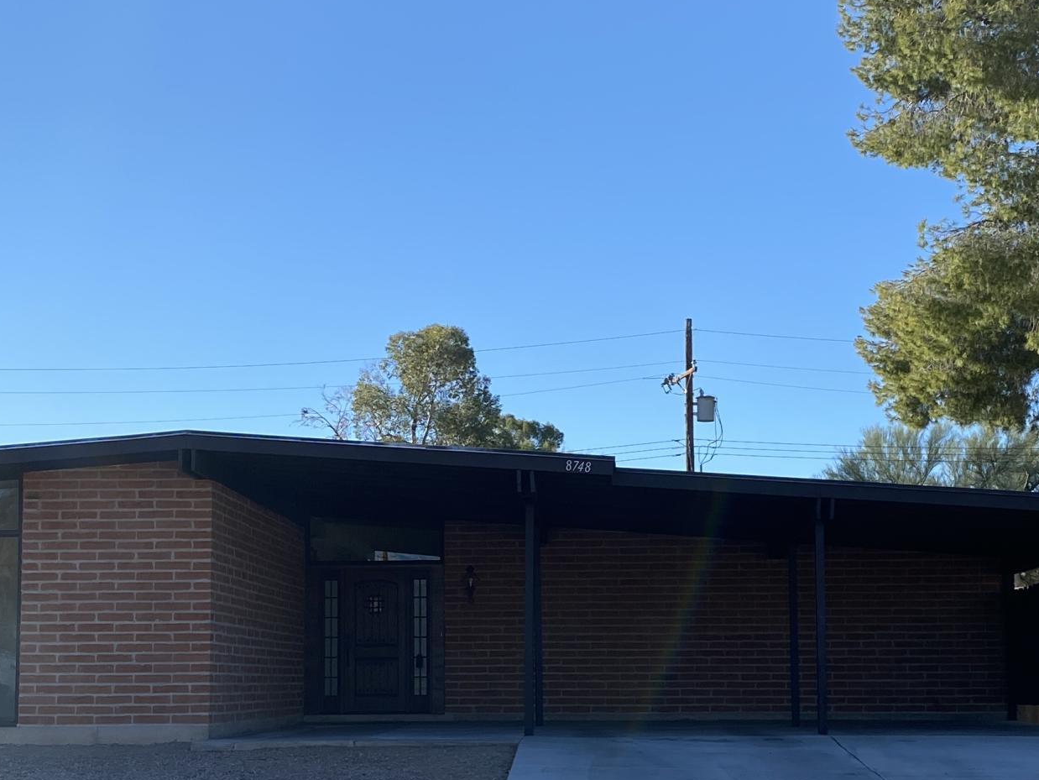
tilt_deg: +4.7
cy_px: 546
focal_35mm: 63
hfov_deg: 30.7
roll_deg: -0.4
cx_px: 482
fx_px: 1891
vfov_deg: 23.1
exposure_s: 1/2183
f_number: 1.8
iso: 32
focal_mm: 4.25
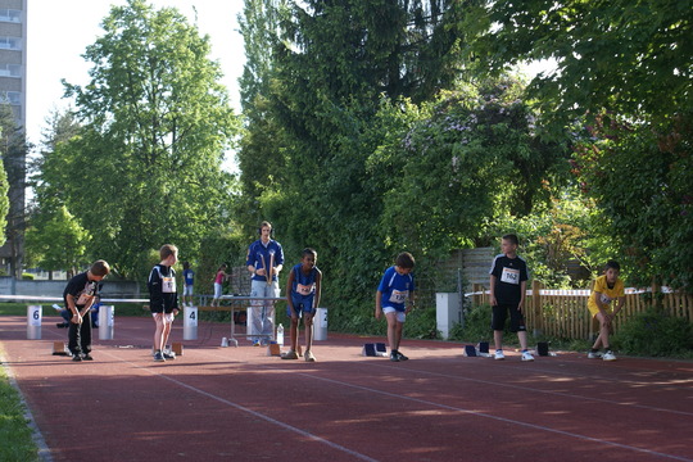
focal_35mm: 75
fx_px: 1444
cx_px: 346
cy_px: 231
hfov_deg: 27.0
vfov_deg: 18.2
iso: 160
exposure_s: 1/160
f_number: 5.6
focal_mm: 50
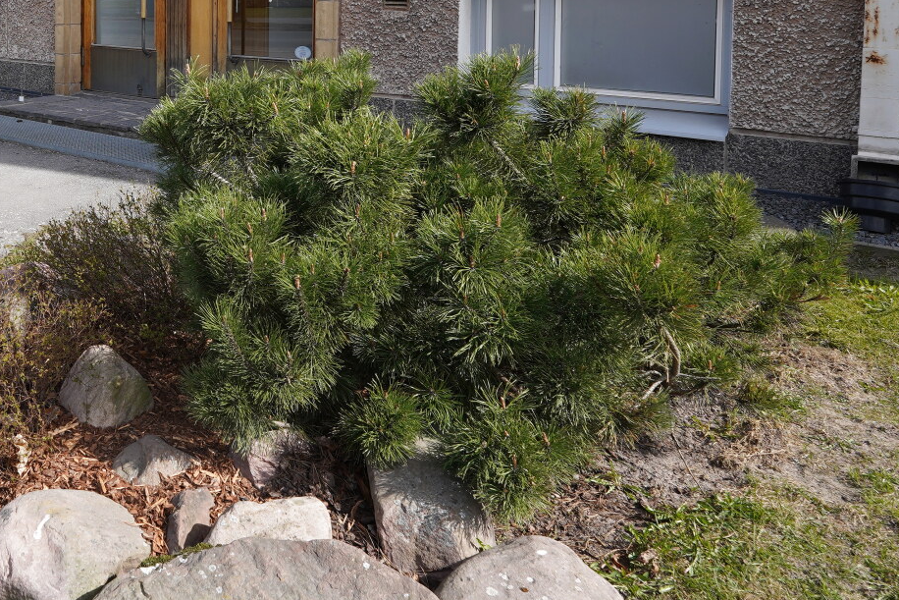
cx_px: 104
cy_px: 28
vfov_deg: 36.7
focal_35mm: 33
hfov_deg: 51.2
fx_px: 824
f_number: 8
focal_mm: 14
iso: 100
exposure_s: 1/125
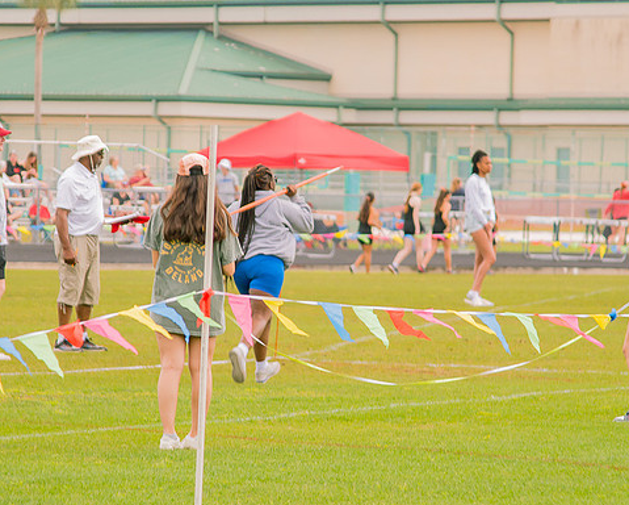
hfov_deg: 6.7
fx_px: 5384
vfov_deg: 5.4
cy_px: 267
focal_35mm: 289
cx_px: 340
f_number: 4
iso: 200
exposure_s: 1/200
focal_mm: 120
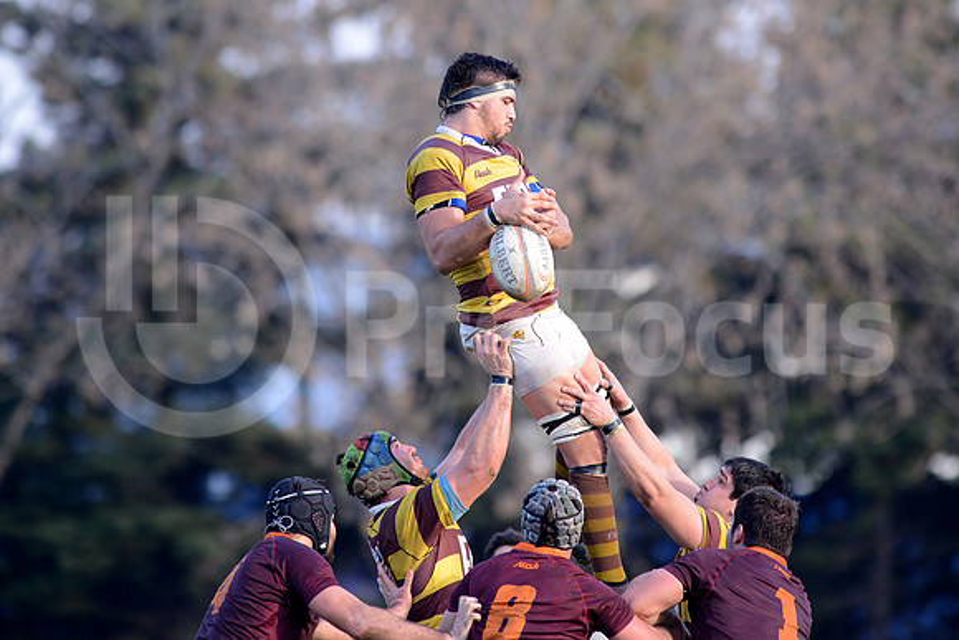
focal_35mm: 420
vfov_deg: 3.3
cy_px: 320
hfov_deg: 4.9
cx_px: 480
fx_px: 11190
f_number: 4
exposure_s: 1/1000
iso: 1100
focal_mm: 420
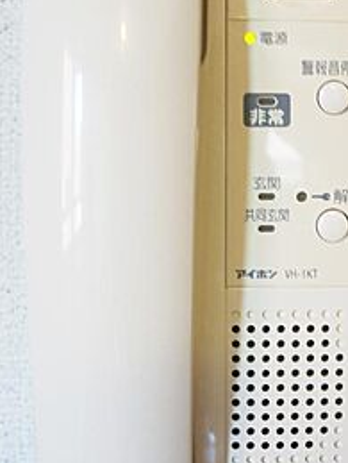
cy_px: 250
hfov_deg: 22.9
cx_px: 213
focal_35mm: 64
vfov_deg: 30.2
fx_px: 856
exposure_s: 1/40
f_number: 4.5
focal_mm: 24
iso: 320
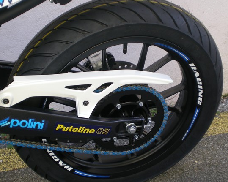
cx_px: 105
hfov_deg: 36.6
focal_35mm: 51
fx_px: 344
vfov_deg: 29.7
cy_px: 97
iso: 50
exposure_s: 1/65.7
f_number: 3.5
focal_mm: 7.4
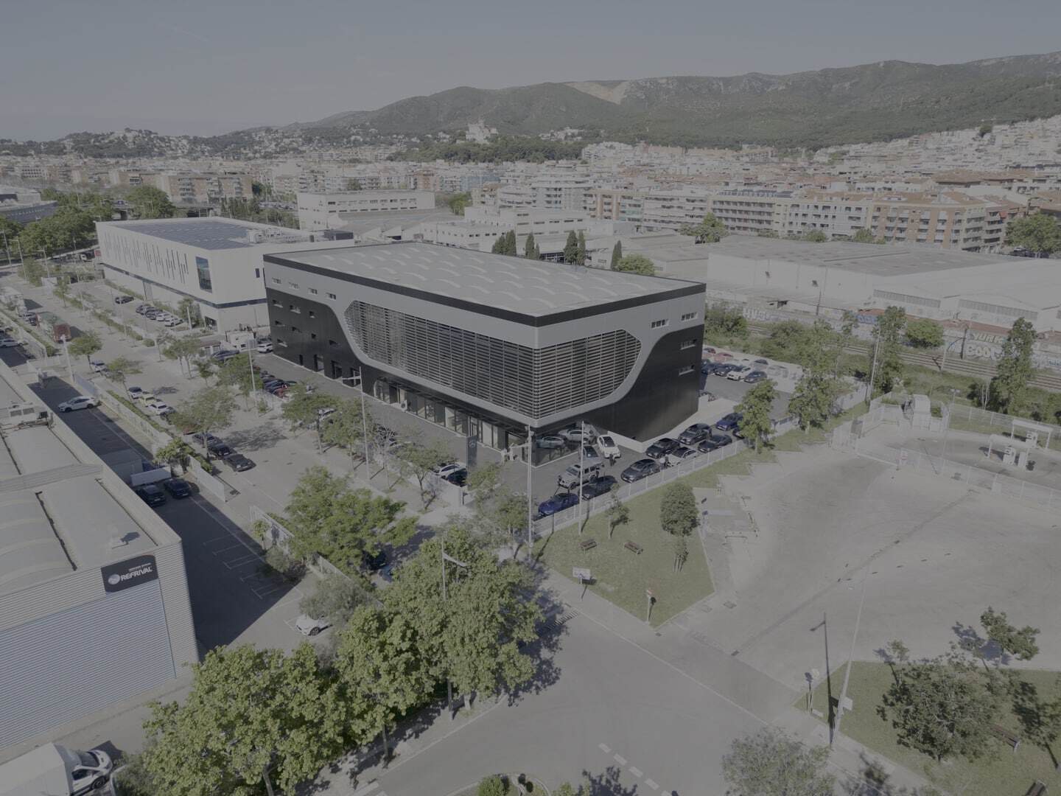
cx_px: 530
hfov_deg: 71.6
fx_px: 736
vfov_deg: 56.8
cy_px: 398
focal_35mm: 24
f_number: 1.7
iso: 120
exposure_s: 1/4000
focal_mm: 6.72
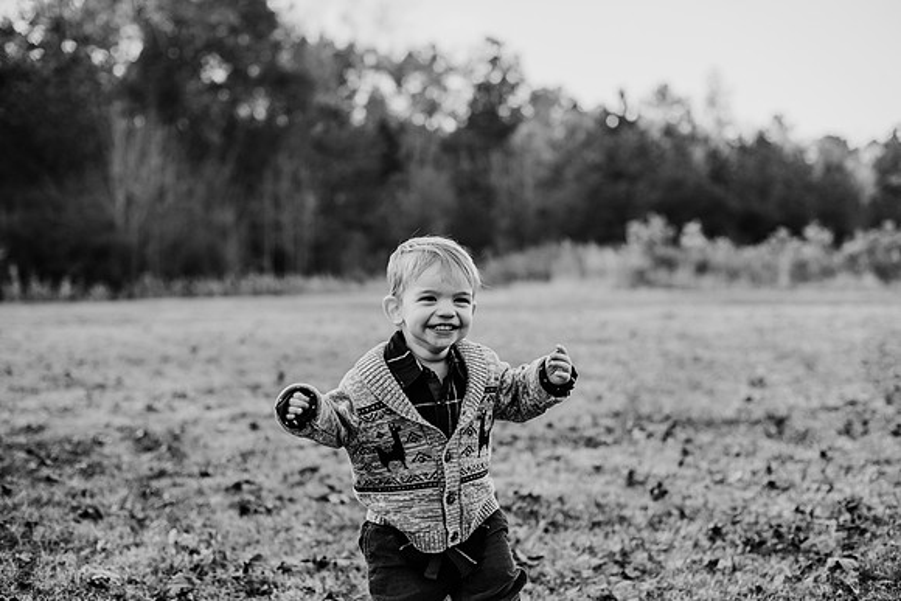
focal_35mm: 50
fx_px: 1252
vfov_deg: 27.0
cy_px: 300
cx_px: 450
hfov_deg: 39.6
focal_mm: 50
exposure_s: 1/1000
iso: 500
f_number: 2.8
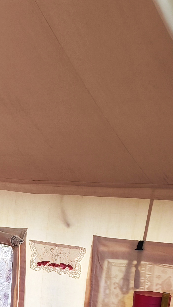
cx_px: -152
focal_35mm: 83
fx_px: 677
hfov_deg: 13.0
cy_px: 289
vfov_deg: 24.7
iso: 80
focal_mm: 5.35
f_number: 1.7
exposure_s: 1/242
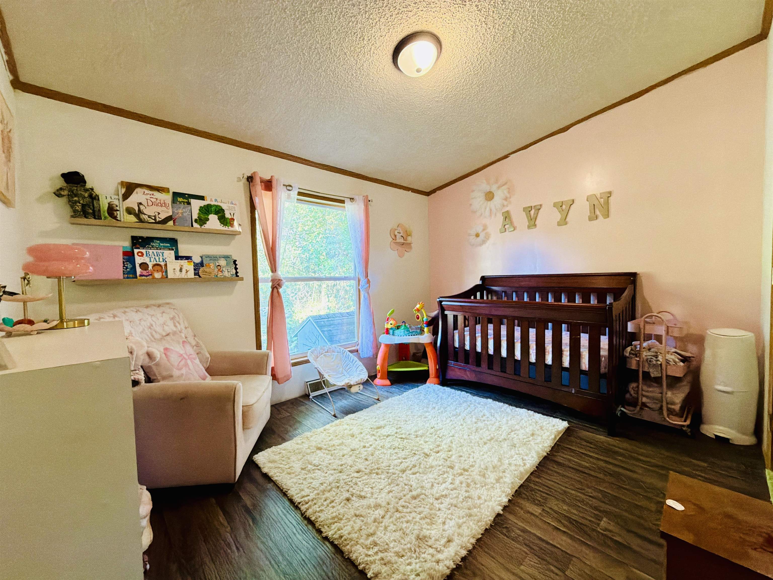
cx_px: 386
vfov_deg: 85.7
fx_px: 313
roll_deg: +2.3
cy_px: 290
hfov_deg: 102.1
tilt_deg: -2.9
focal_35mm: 14
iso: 400
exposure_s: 1/60
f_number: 2.2
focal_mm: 2.22
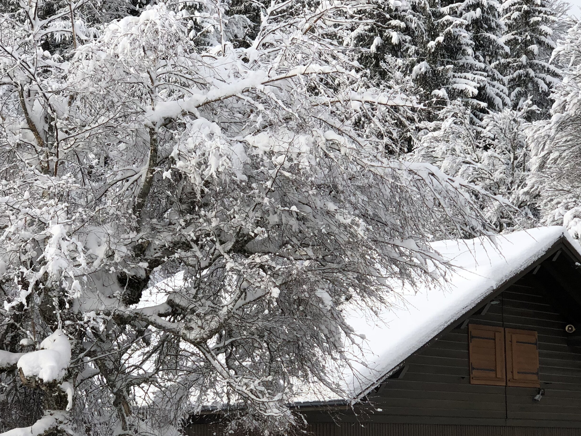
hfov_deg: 23.0
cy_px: 281
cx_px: 272
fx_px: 1427
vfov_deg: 17.3
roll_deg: +0.7
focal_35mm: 85
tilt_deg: +7.5
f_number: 2.4
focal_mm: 6
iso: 16
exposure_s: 1/631
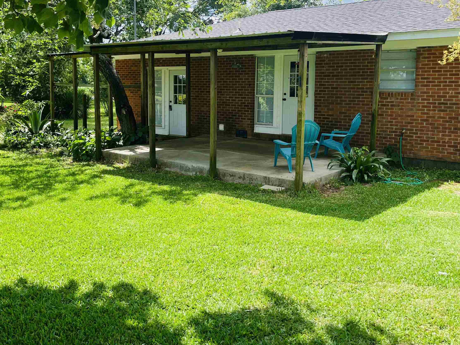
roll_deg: +0.0
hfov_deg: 51.3
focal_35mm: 36
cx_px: 215
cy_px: 128
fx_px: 478
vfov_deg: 39.4
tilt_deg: -5.0
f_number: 1.6
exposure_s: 1/1106
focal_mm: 5.1
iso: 50
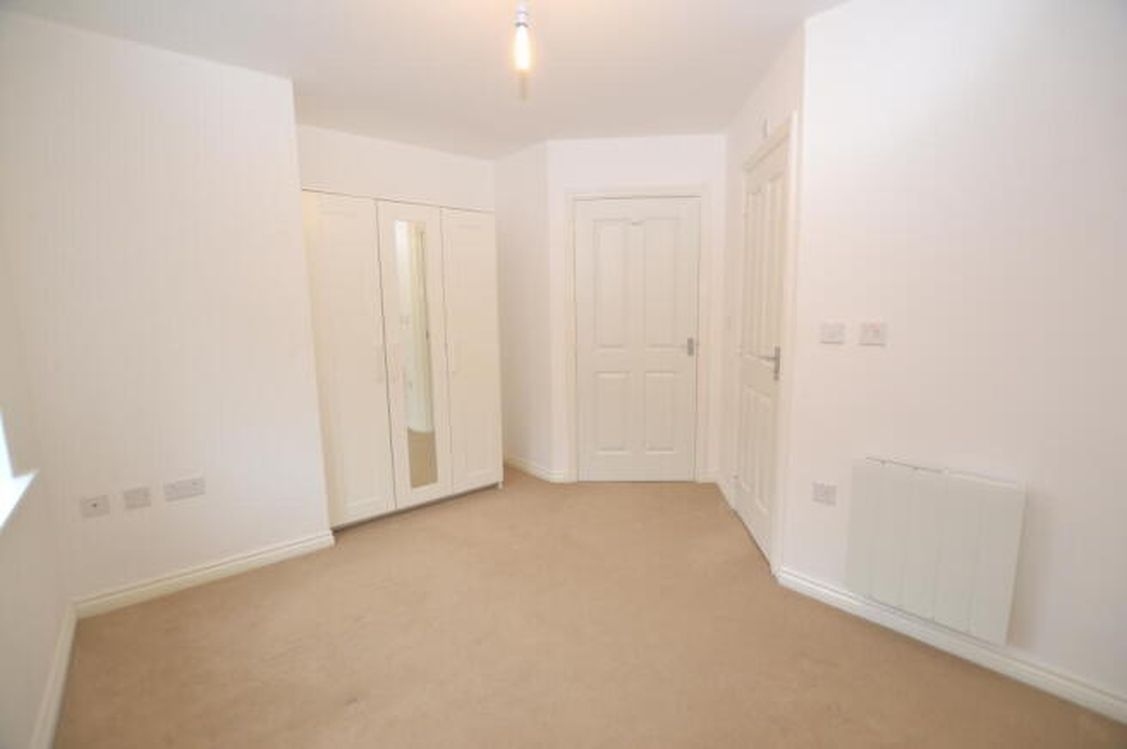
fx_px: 469
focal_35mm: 15
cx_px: 564
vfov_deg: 77.2
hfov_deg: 100.4
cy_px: 374
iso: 500
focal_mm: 10
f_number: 3.5
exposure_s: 1/60
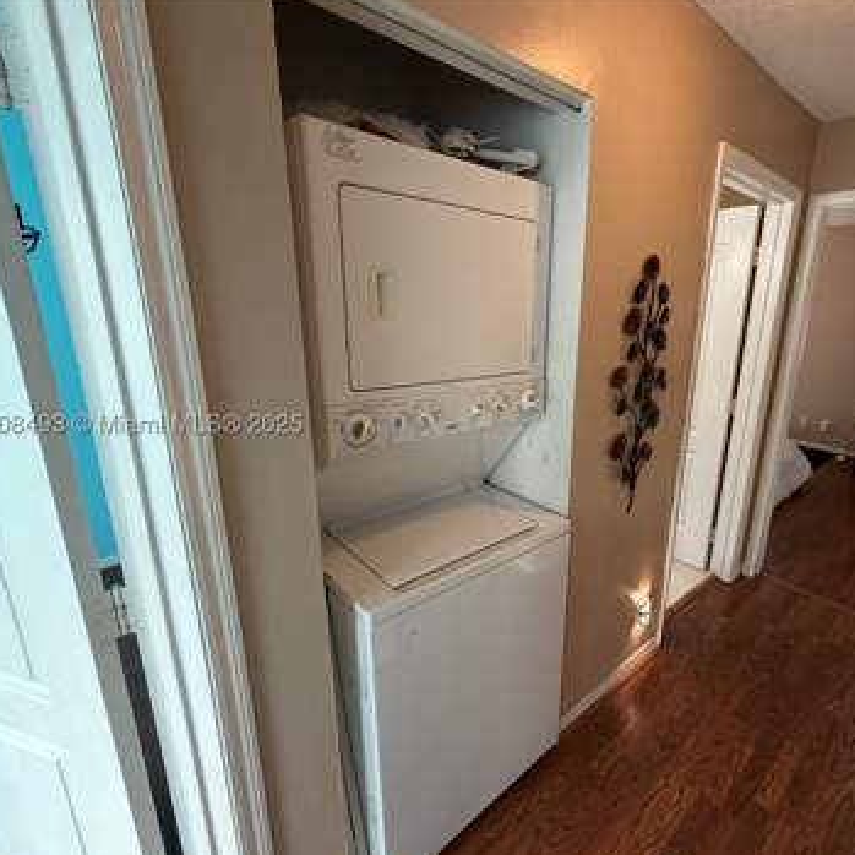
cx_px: 519
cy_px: 429
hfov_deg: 82.8
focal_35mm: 17
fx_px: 475
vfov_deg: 84.0
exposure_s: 1/76
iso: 320
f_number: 2.2
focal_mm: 2.22
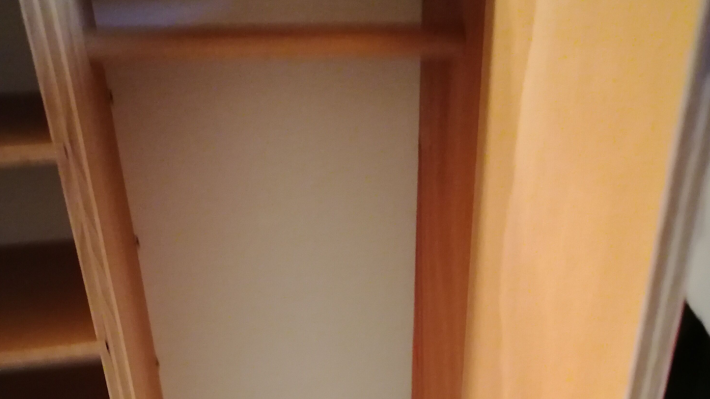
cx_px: 356
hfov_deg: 50.5
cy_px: 416
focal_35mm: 40
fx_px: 753
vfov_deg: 27.7
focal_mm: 5.3
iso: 1600
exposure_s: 1/25
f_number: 1.8
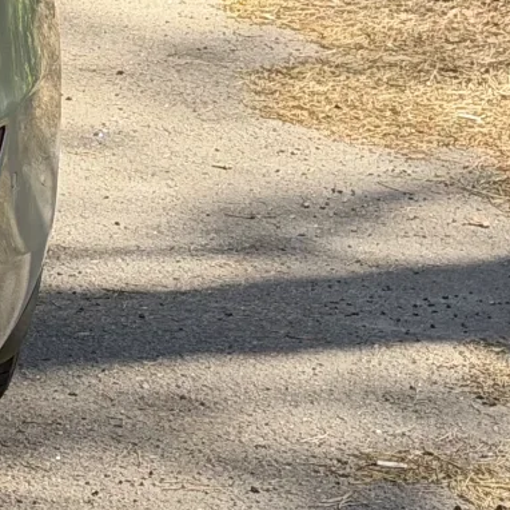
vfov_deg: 8.1
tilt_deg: -10.1
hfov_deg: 7.6
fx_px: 3550
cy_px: -176
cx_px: -733
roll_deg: -2.0
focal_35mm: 213
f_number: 1.78
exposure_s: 1/895
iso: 80
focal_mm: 6.76
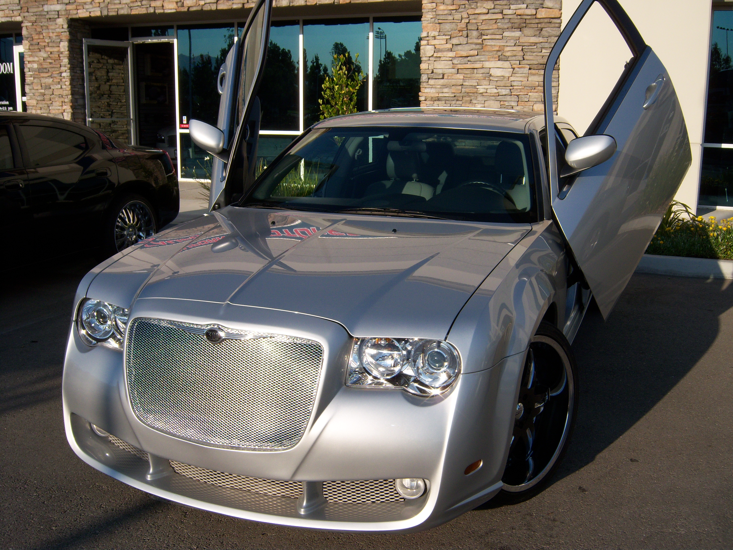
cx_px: 366
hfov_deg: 51.4
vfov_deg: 39.7
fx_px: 762
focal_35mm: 36
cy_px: 275
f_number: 4.8
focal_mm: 7.5
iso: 80
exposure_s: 1/500
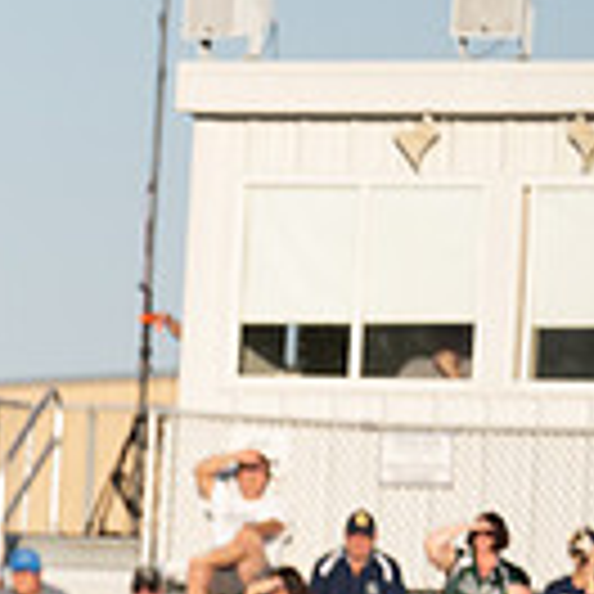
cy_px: 817
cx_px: -648
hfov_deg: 2.3
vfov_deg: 2.3
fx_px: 14483
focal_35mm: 746
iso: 320
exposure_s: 1/4000
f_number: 2.8
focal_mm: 200
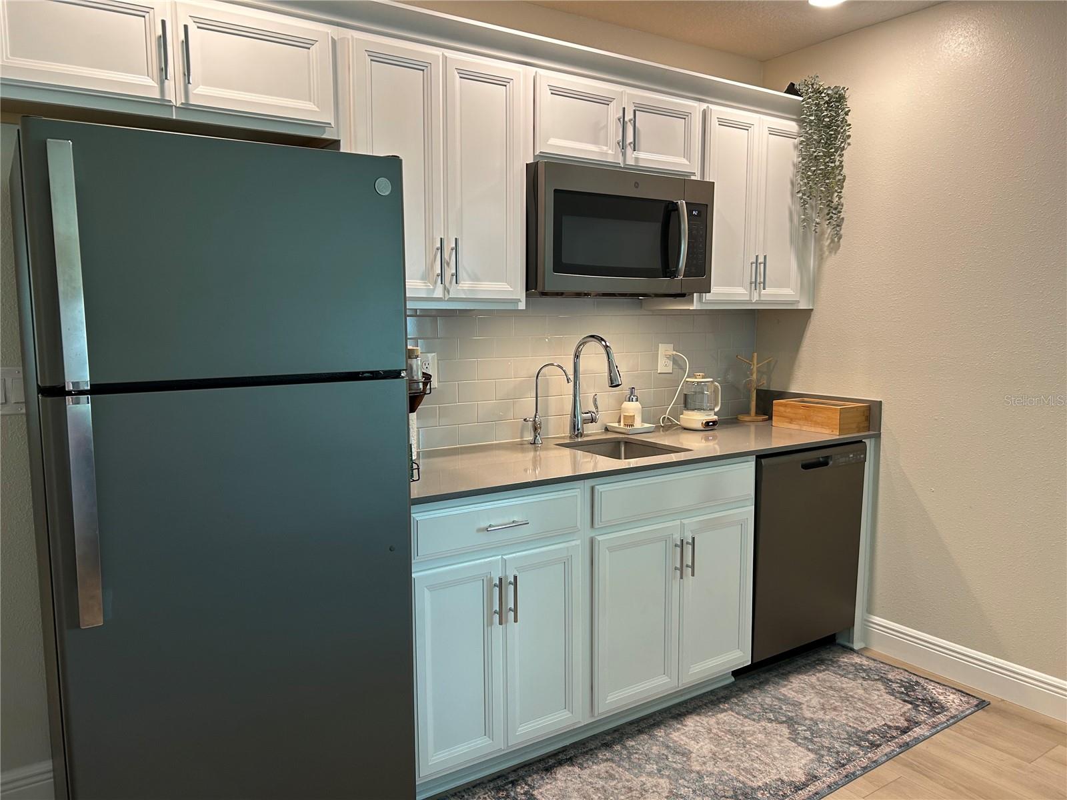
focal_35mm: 26
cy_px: 400
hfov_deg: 67.3
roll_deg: +0.0
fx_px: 801
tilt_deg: -6.5
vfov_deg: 53.1
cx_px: 534
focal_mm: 5.7
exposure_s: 1/60
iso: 80
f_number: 1.5
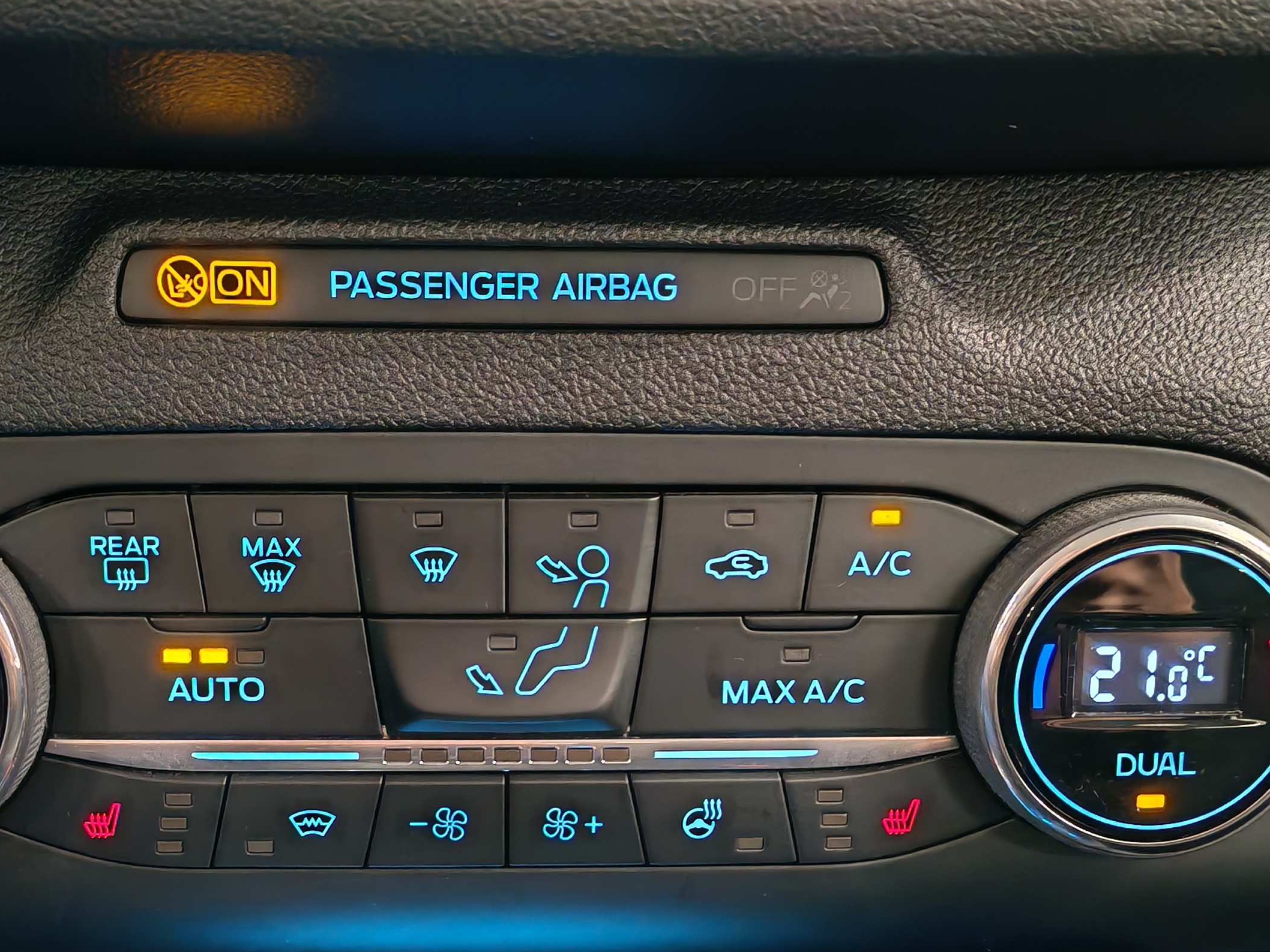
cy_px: 812
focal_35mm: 60
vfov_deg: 23.9
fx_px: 2201
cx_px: 525
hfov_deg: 32.1
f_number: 1.9
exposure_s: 1/17
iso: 6400
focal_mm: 6.12
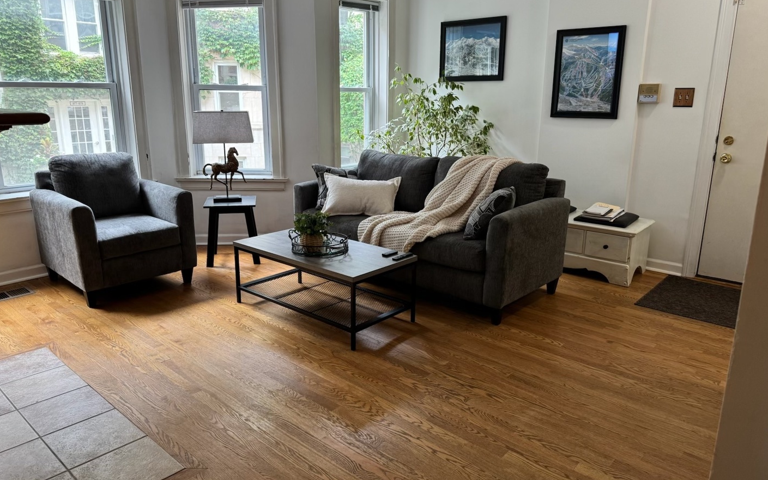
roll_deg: -0.5
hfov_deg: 70.4
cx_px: 387
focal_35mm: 26
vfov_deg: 47.6
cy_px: 234
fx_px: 544
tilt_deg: -15.1
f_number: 1.78
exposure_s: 1/60
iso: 160
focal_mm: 6.76
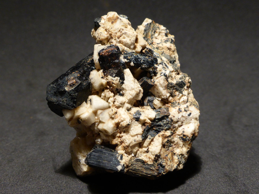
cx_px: 130
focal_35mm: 53
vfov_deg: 27.5
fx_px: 397
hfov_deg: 36.2
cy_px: 97
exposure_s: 1/50
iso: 400
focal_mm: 9
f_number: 4.4
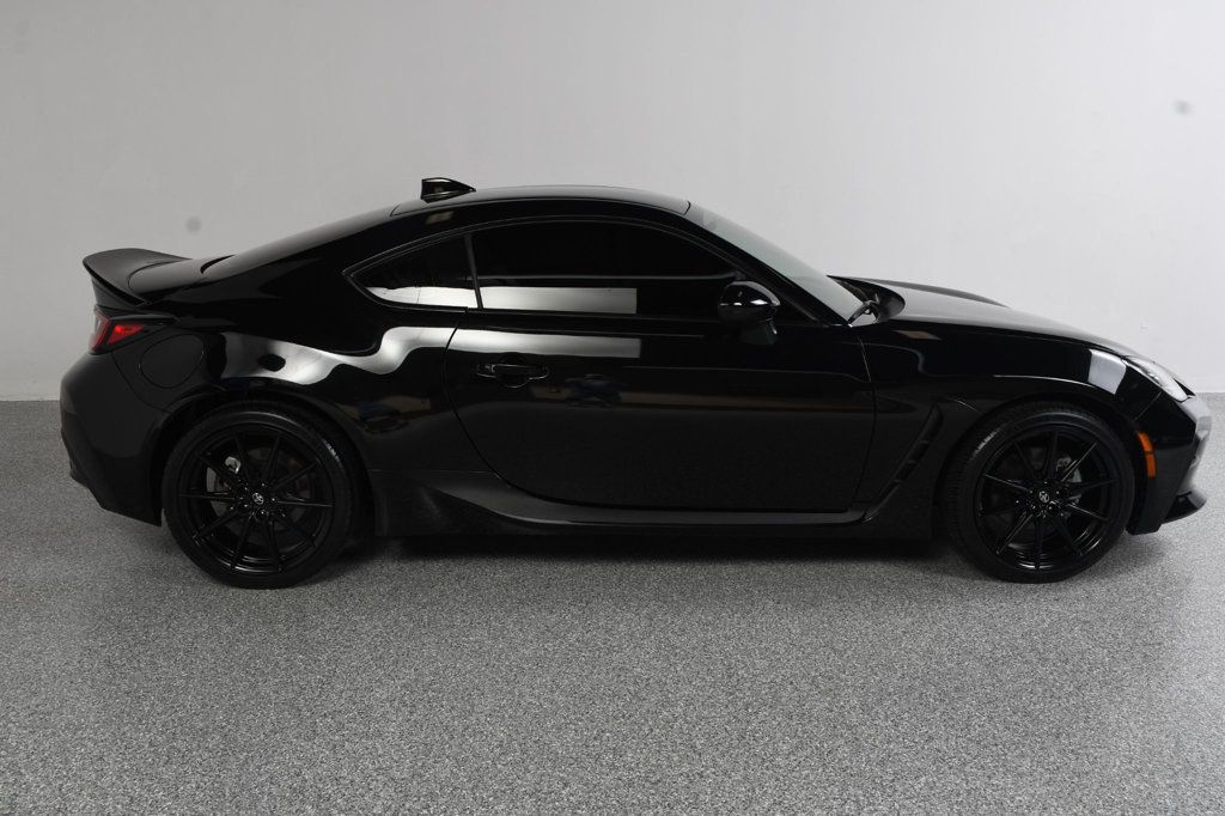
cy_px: 408
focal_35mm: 33
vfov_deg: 39.9
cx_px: 612
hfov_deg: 57.2
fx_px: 1122
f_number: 10
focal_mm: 22
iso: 100
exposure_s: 1/160
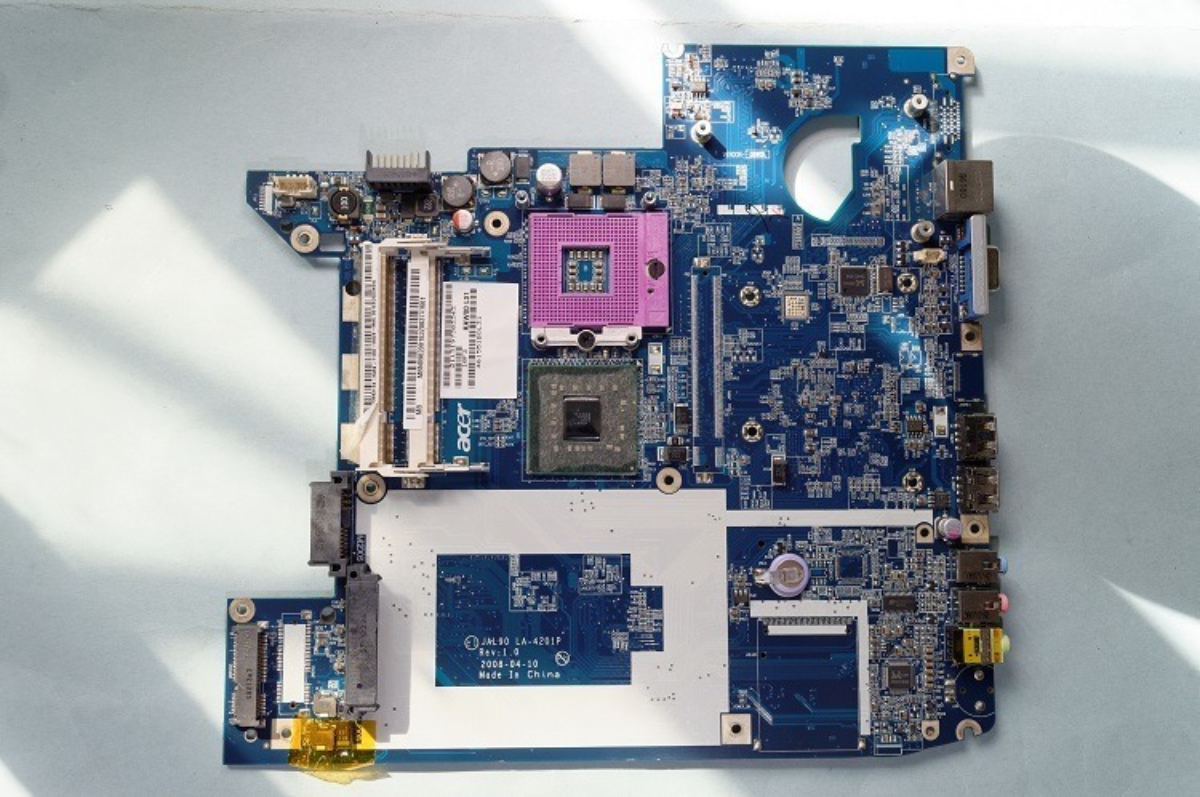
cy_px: 398
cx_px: 600
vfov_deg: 39.9
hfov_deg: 57.3
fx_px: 1099
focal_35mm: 33
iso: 100
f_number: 8
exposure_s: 1/20
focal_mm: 22
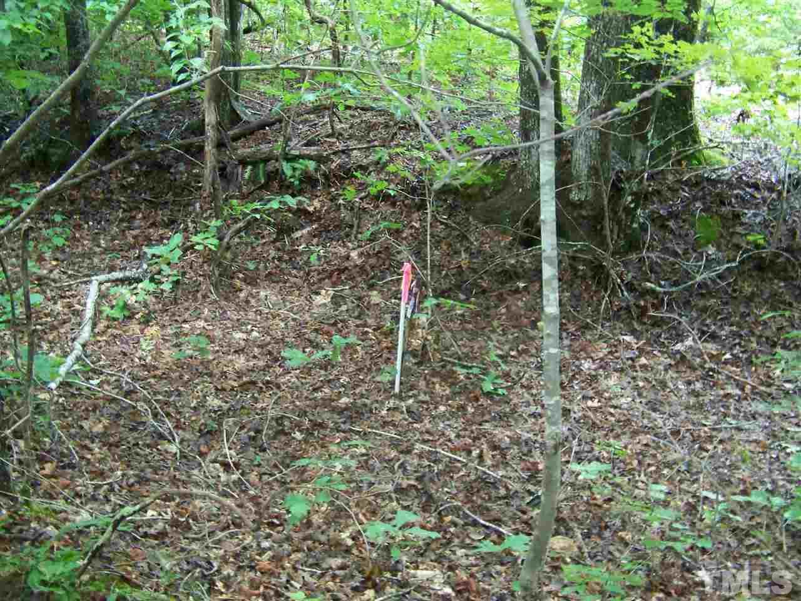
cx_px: 400
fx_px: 833
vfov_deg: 39.7
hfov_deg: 51.4
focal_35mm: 36
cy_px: 300
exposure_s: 1/30
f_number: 2.8
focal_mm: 5.85
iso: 400
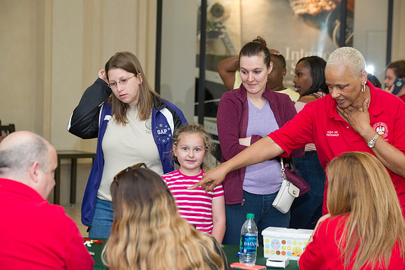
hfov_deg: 20.8
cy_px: 135
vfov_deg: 13.9
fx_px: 1102
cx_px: 202
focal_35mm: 98
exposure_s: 1/125
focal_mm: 98
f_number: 5
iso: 1250
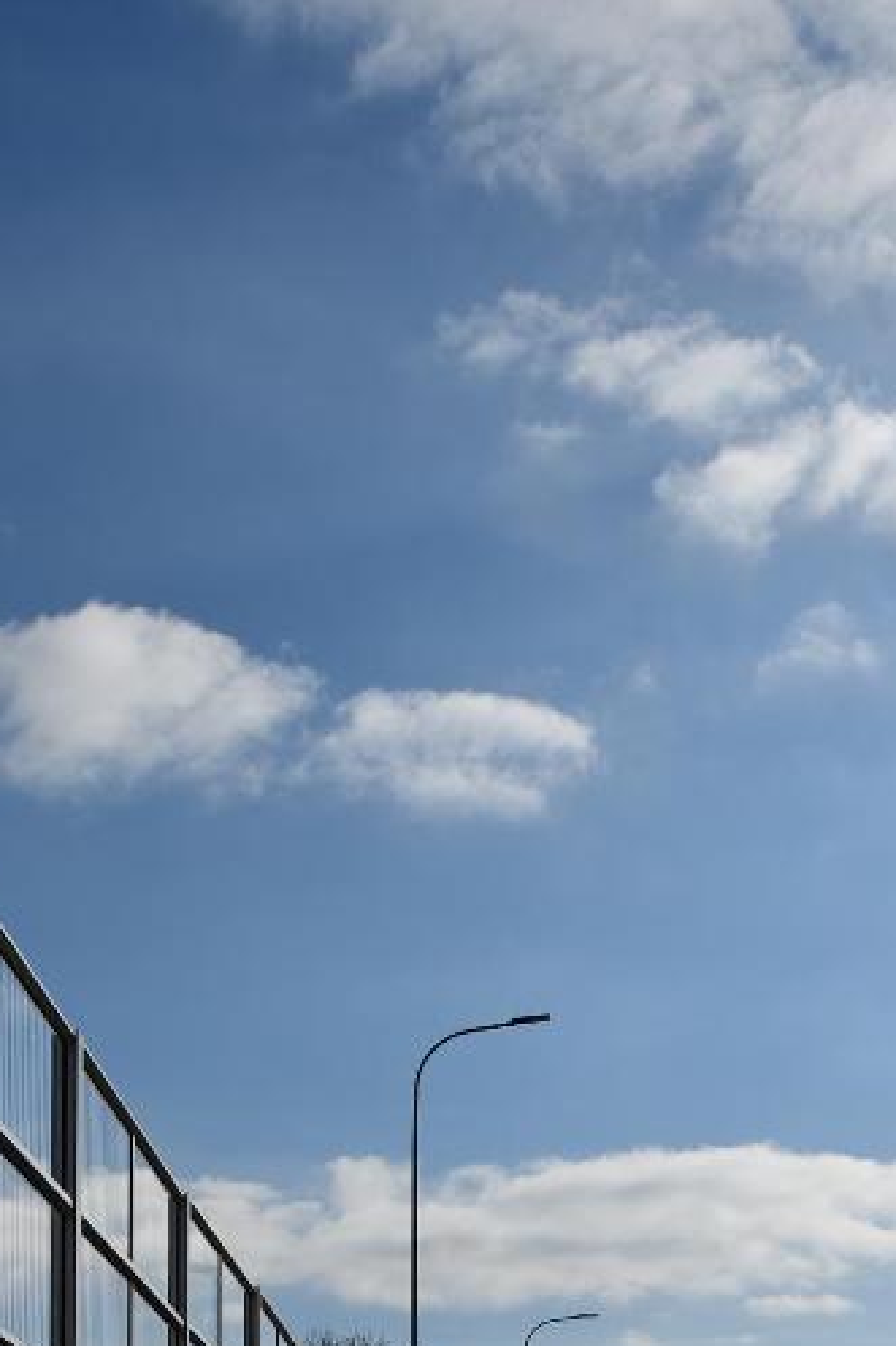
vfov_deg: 27.9
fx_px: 2540
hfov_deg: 20.0
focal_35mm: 68
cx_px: 448
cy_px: 1338
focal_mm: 22
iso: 100
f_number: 11
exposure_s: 1/500
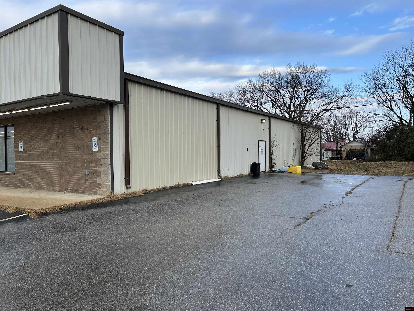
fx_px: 311
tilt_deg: +0.0
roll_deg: +0.4
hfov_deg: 67.3
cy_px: 156
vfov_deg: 53.1
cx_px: 207
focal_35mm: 26
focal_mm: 5.7
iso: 50
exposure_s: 1/1183
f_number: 1.5
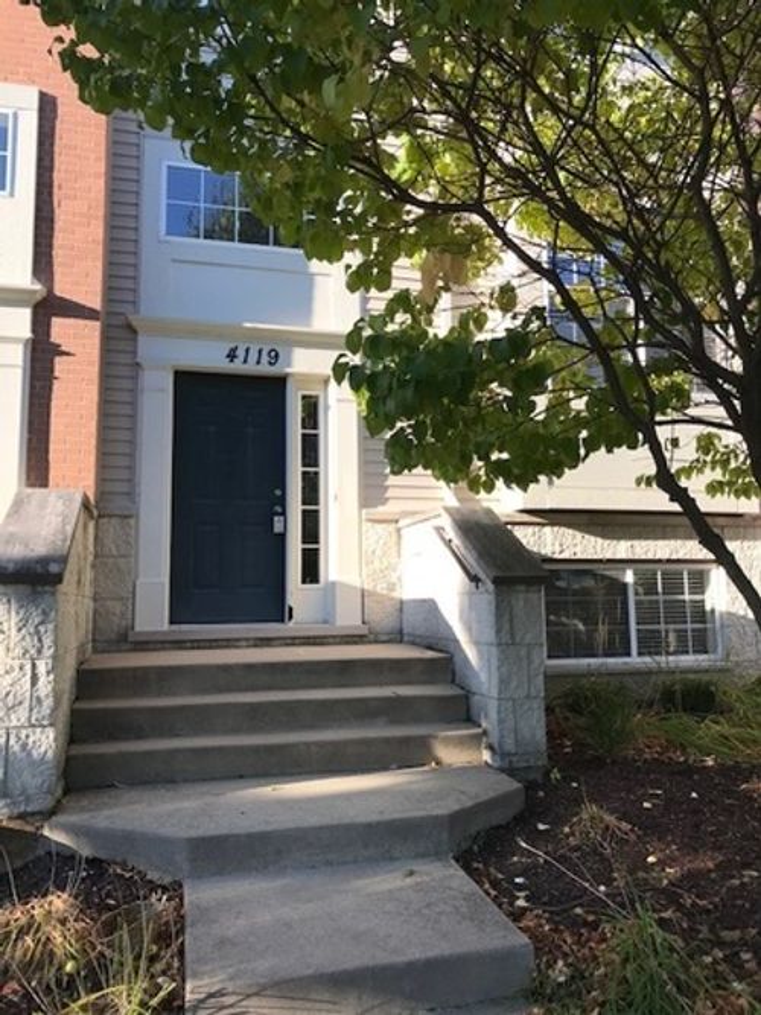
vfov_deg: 63.5
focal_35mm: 28
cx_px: 380
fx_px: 821
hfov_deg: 49.7
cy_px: 508
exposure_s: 1/584
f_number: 1.8
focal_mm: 3.99
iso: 20
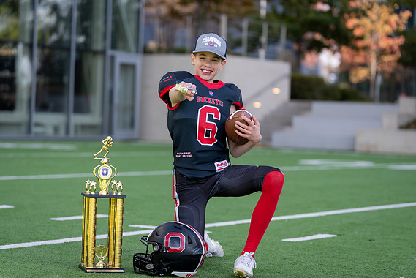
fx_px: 1214
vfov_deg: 13.1
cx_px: 205
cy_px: 138
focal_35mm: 105
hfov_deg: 19.4
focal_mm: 103
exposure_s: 1/500
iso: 100
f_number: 2.8
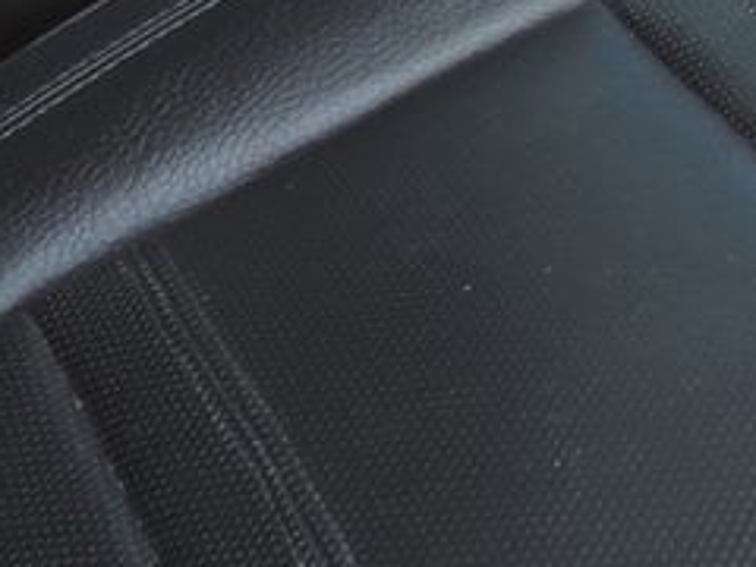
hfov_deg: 11.6
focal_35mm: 128
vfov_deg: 10.6
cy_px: -592
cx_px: 1988
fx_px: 2795
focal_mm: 4.3
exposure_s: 1/60
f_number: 3
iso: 80
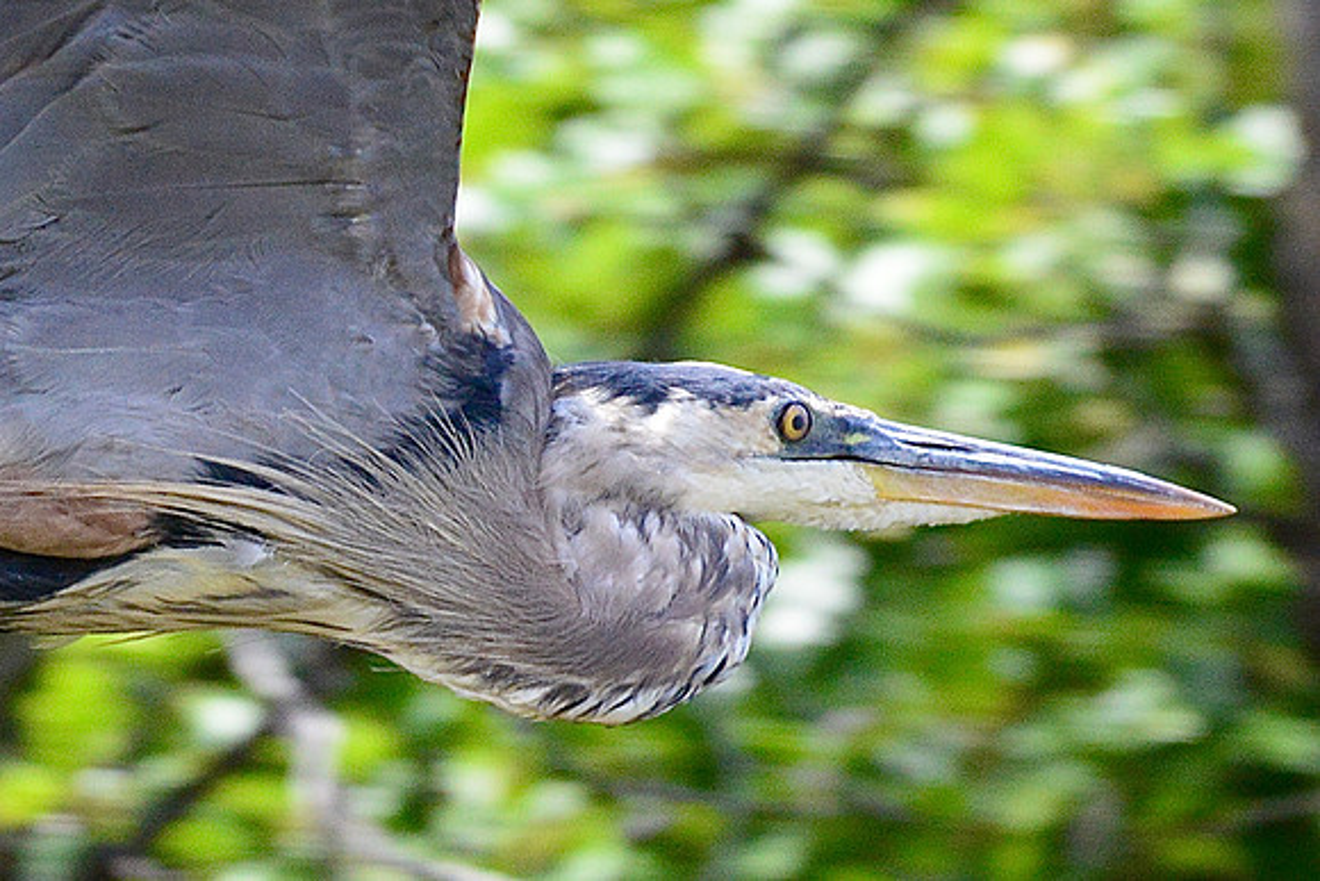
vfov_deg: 2.3
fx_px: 22004
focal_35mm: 600
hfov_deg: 3.4
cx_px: 660
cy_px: 440
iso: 2000
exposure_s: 1/500
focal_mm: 600
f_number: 13
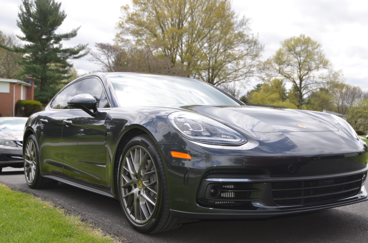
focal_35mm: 40
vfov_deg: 32.9
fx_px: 413
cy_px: 122
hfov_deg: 48.0
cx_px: 184
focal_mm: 27
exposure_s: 1/250
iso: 100
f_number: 7.1
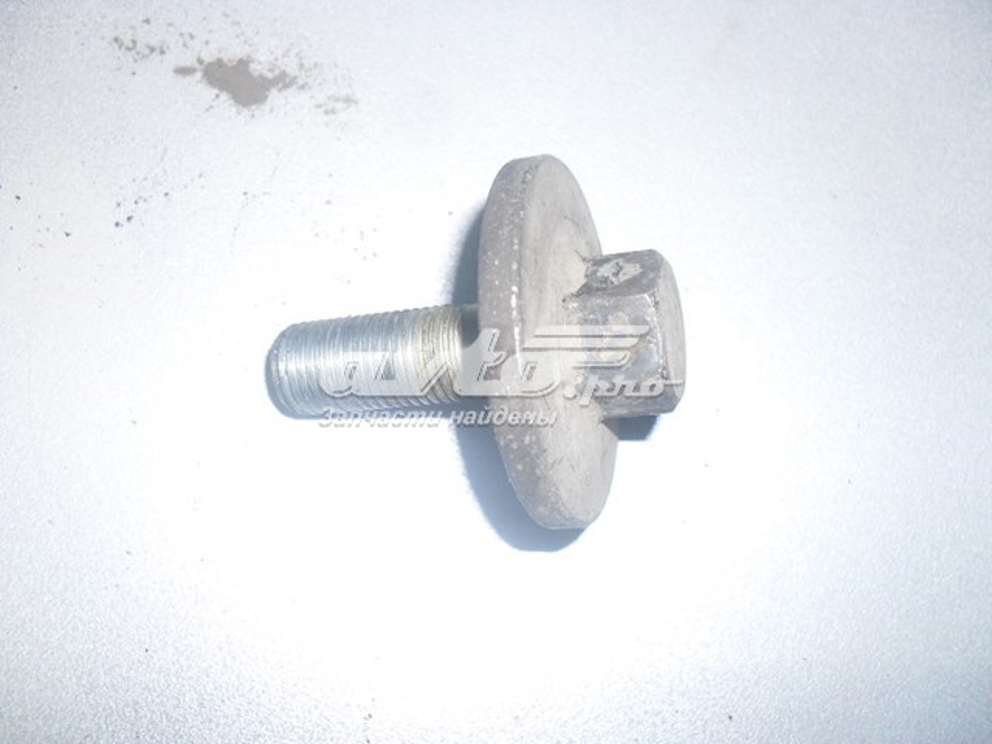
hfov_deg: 52.6
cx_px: 496
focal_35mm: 35
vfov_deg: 40.7
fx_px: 1003
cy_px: 372
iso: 200
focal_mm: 6.3
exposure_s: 1/45
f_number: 3.2
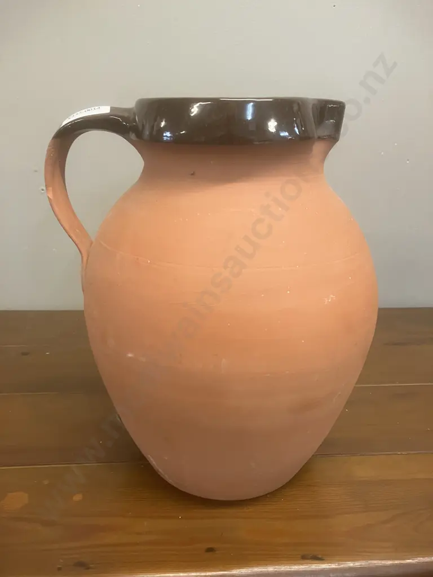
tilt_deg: -18.3
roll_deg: -1.0
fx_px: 467
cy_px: 288
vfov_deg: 63.4
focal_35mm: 28
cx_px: 216
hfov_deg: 49.7
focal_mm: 3.99
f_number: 1.8
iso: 250
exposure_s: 1/50
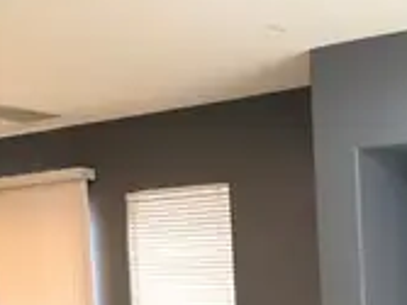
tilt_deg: -4.3
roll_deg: +2.4
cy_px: 334
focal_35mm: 67
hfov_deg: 26.4
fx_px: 787
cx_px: 461
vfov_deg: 20.9
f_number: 1.8
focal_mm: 4
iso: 40
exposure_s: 1/17
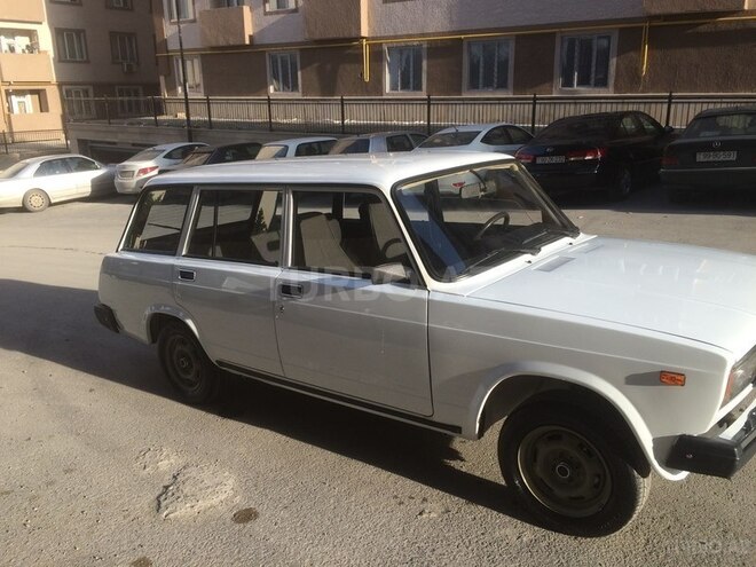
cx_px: 378
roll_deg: +2.3
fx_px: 633
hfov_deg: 61.7
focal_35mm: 29
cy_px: 284
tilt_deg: -17.0
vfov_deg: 48.2
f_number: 2.2
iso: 32
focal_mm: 4.15
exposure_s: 1/789
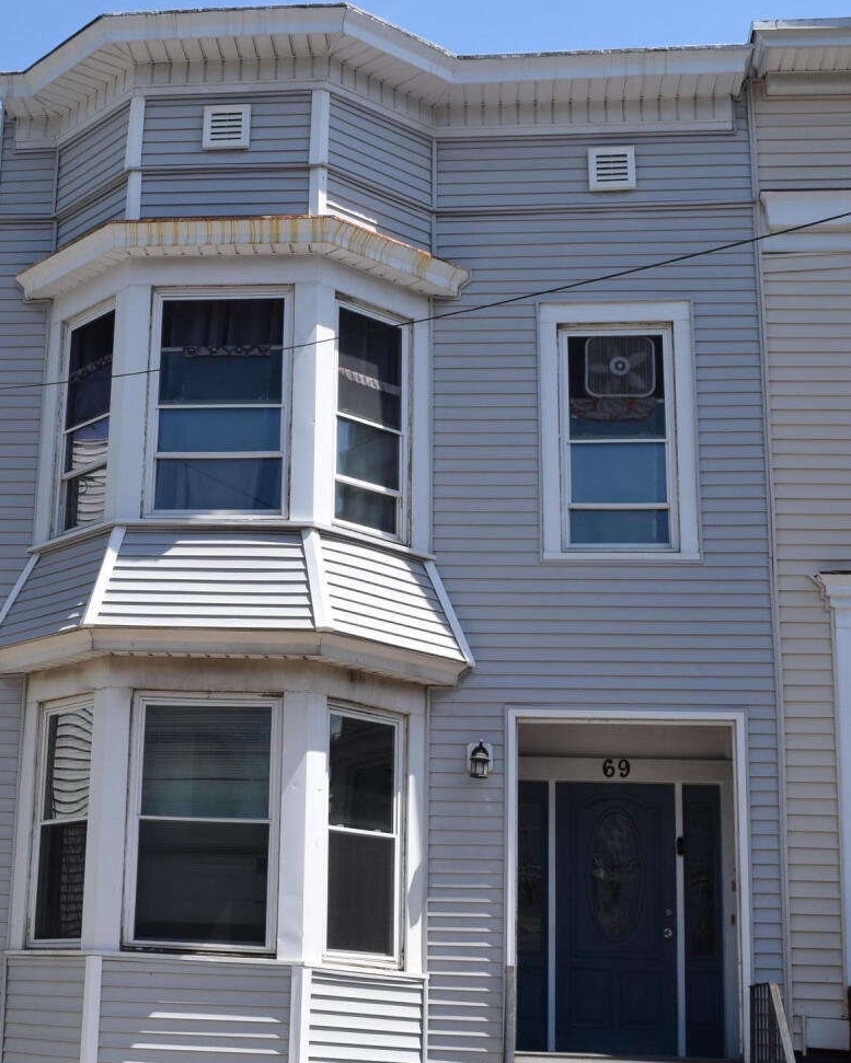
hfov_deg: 25.6
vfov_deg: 32.5
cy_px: 540
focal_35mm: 58
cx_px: 123
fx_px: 1826
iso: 200
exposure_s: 1/320
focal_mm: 20
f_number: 9
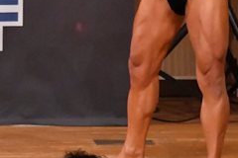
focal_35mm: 871
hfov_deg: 2.4
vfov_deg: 1.6
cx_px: -76
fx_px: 5758
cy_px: -12
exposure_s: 1/400
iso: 11400
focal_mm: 180
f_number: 5.6
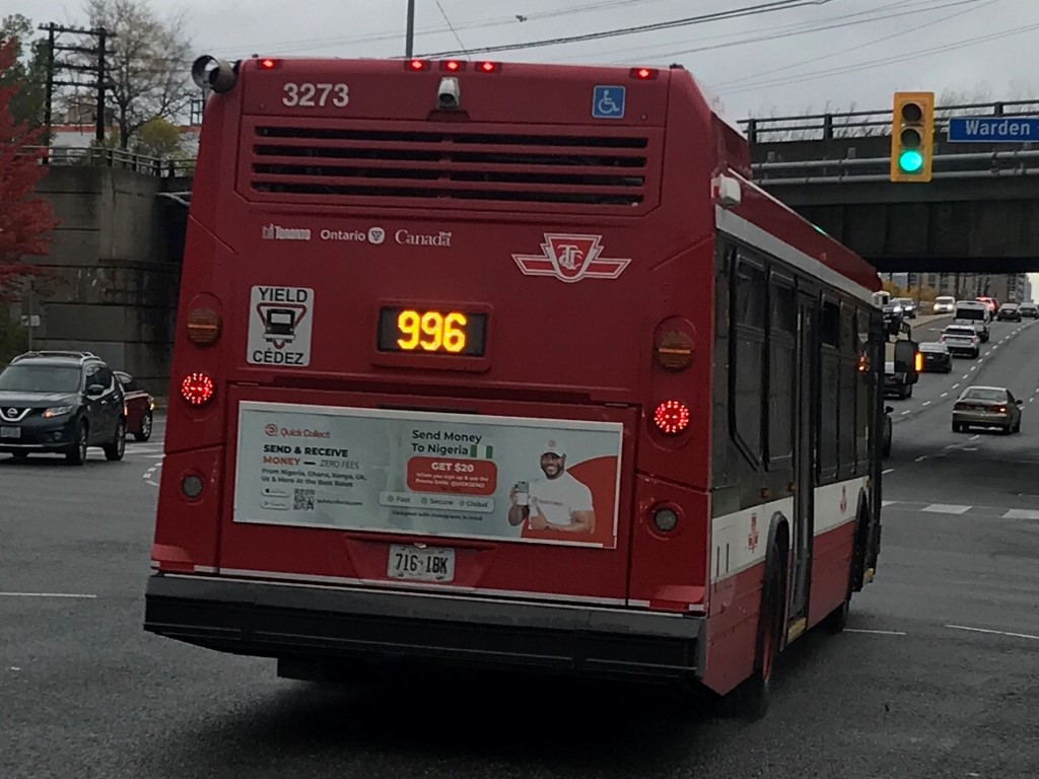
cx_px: 520
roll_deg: -2.1
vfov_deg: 49.7
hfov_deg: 63.4
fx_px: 840
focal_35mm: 28
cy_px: 390
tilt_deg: -1.3
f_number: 1.8
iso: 20
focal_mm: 3.99
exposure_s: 1/252
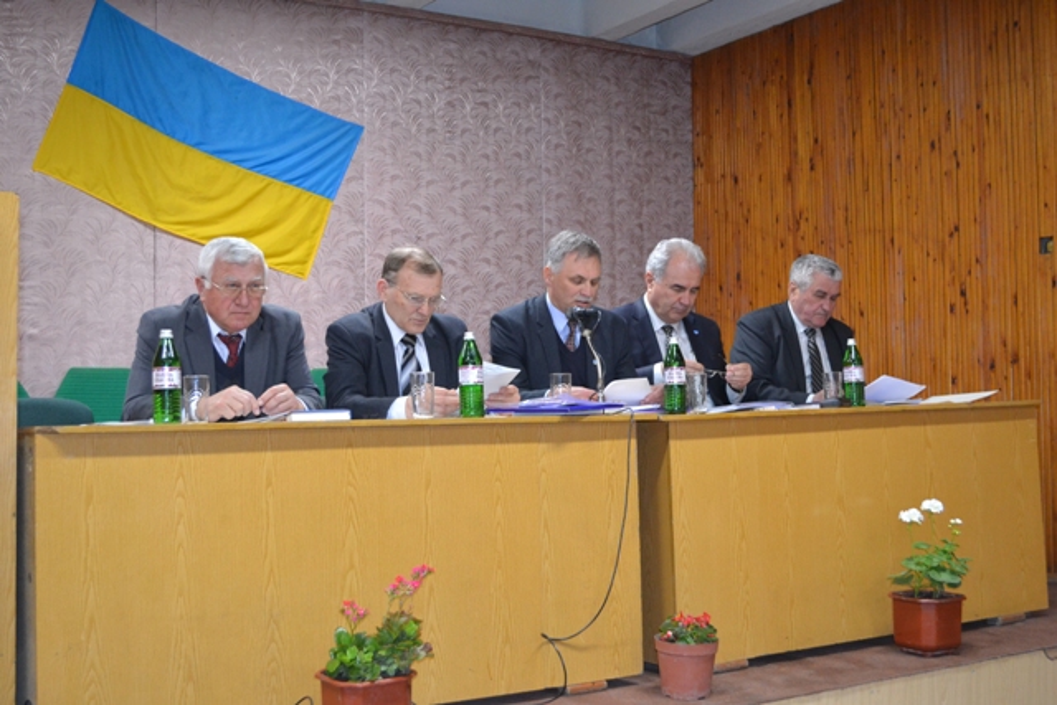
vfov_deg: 29.9
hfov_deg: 43.6
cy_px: 352
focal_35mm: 45
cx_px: 528
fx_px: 1321
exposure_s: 1/60
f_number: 4.5
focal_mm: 30
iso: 1800
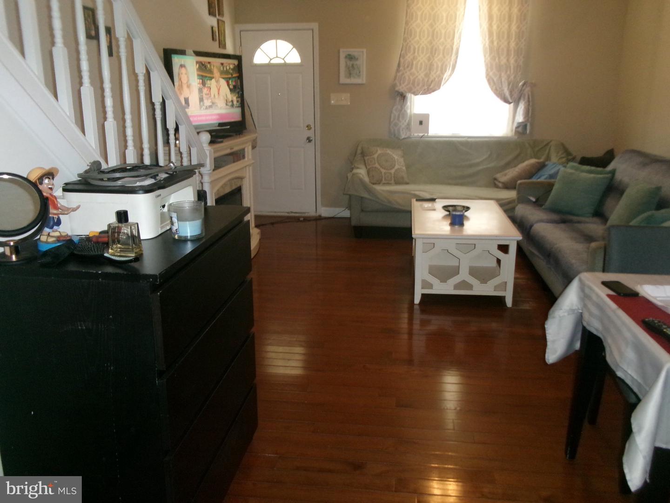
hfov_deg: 63.4
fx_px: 542
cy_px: 252
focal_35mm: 28
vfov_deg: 49.7
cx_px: 335
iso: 438
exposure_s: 1/34
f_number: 3.9
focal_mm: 5.1
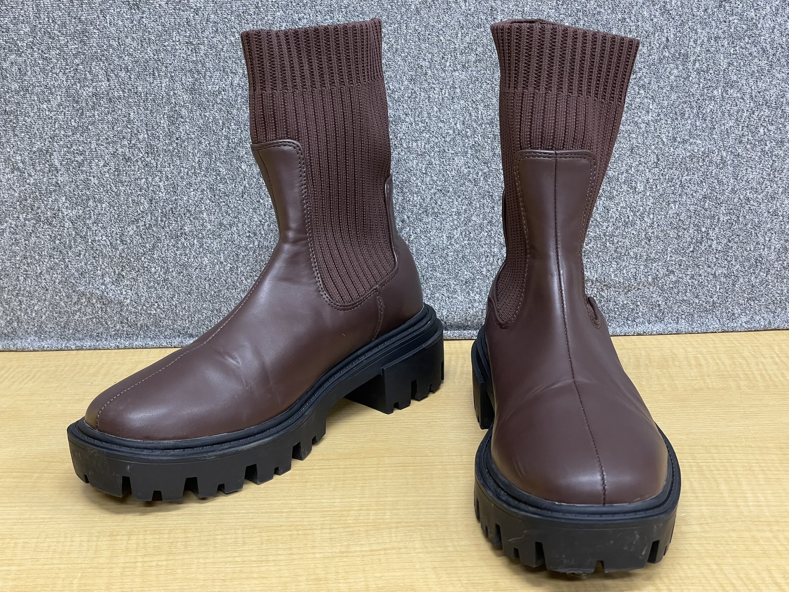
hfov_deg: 36.8
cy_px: 296
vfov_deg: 28.0
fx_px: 1185
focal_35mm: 52
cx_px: 394
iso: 160
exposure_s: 1/58
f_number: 2
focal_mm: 6
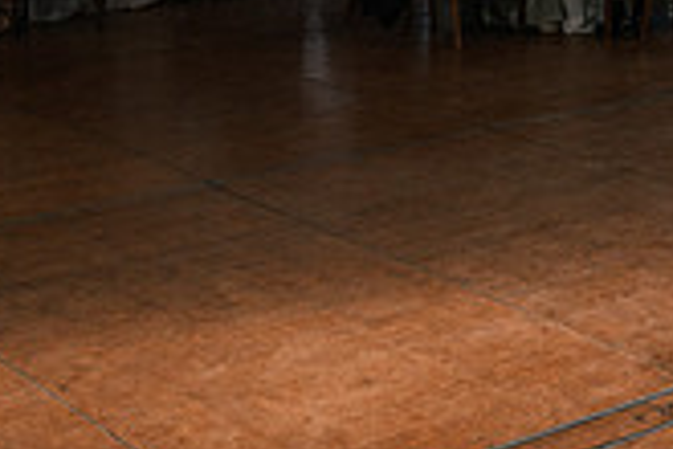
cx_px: 926
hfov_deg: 19.4
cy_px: -239
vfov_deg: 13.5
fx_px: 1776
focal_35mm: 95
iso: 640
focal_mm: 18
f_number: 3.2
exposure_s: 1/250
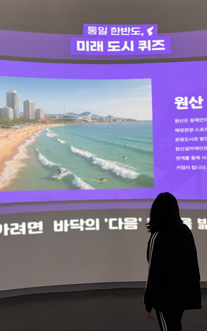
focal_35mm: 37
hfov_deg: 34.4
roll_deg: +1.9
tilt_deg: +2.5
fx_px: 334
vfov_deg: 52.8
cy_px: 165
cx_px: 121
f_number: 1.6
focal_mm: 5.96
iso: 400
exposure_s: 1/60
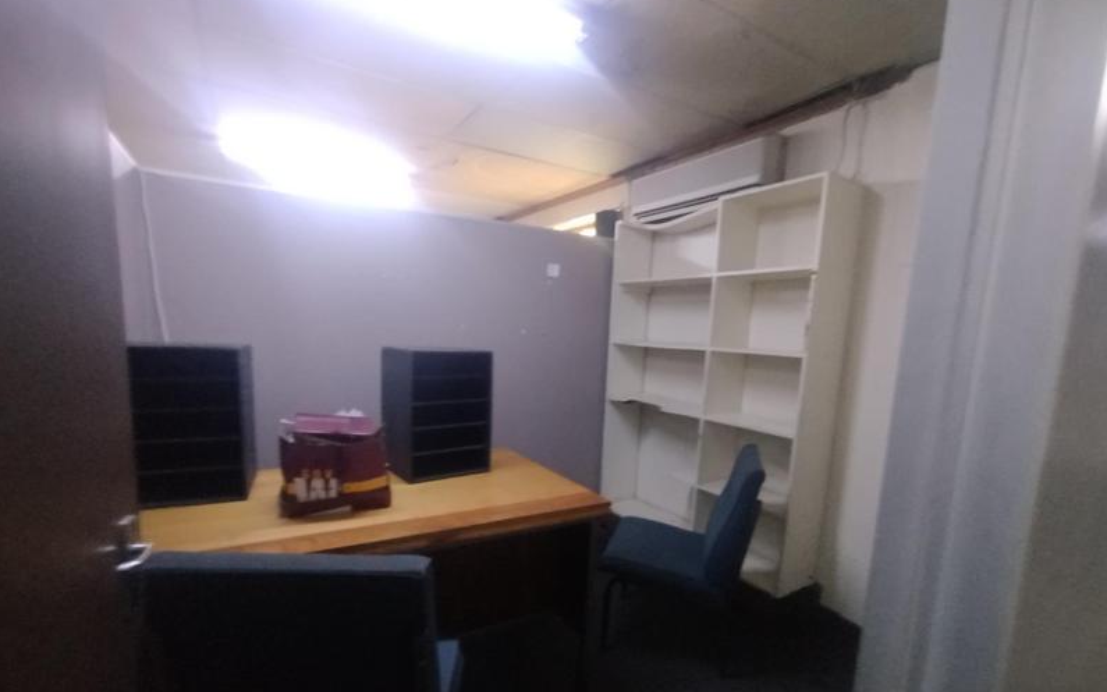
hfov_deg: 97.8
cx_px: 553
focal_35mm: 16
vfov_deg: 70.7
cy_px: 408
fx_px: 483
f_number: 2.2
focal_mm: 1.65
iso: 320
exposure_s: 1/20
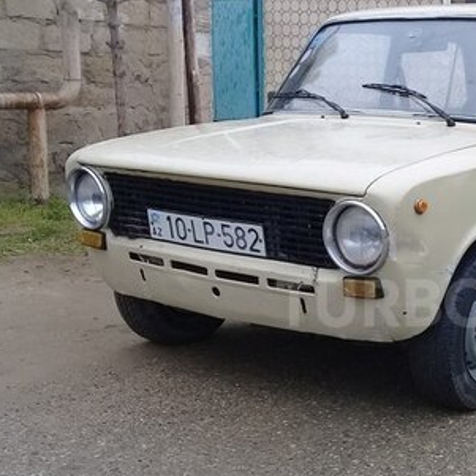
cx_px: 438
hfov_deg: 27.5
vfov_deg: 28.5
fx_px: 933
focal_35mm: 60
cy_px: 303
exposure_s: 1/228
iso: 50
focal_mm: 3.3
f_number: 2.2
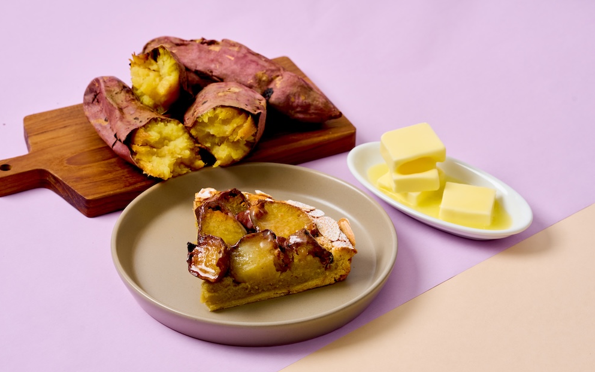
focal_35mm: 154
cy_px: 199
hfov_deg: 13.6
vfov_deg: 8.5
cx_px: 296
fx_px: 2498
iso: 320
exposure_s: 1/125
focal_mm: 150
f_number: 11
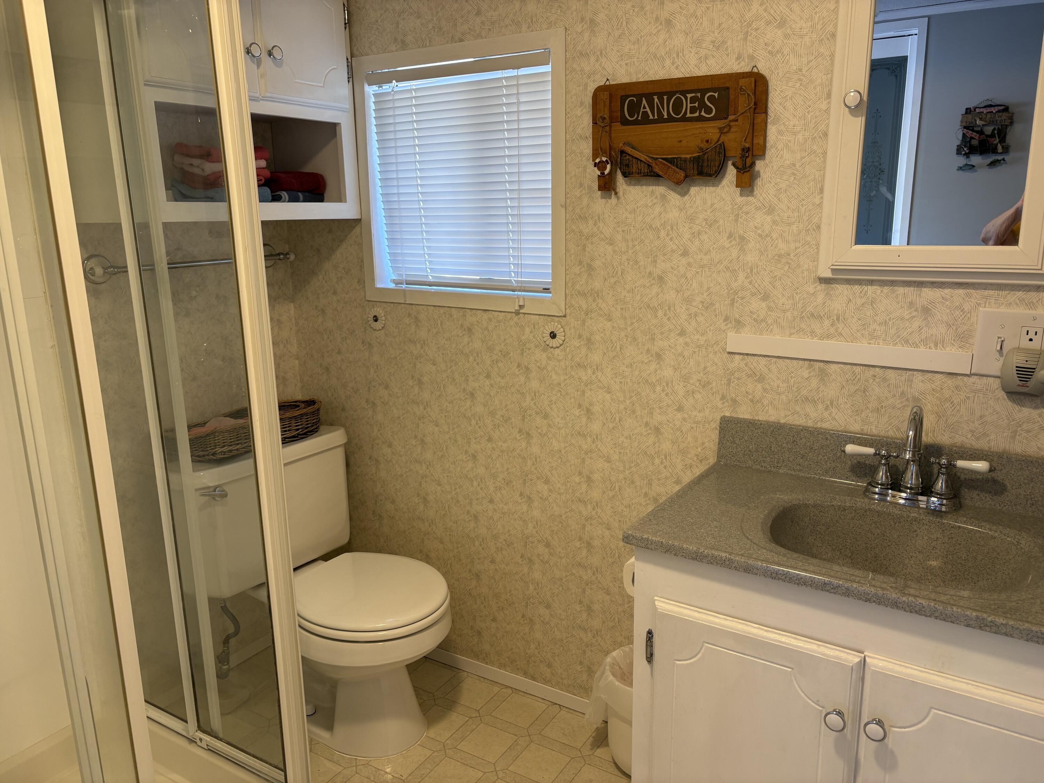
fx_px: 784
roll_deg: +2.0
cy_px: 392
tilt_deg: -13.5
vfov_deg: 53.1
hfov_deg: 67.3
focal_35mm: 26
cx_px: 522
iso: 80
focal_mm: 5.96
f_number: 1.6
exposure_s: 1/60
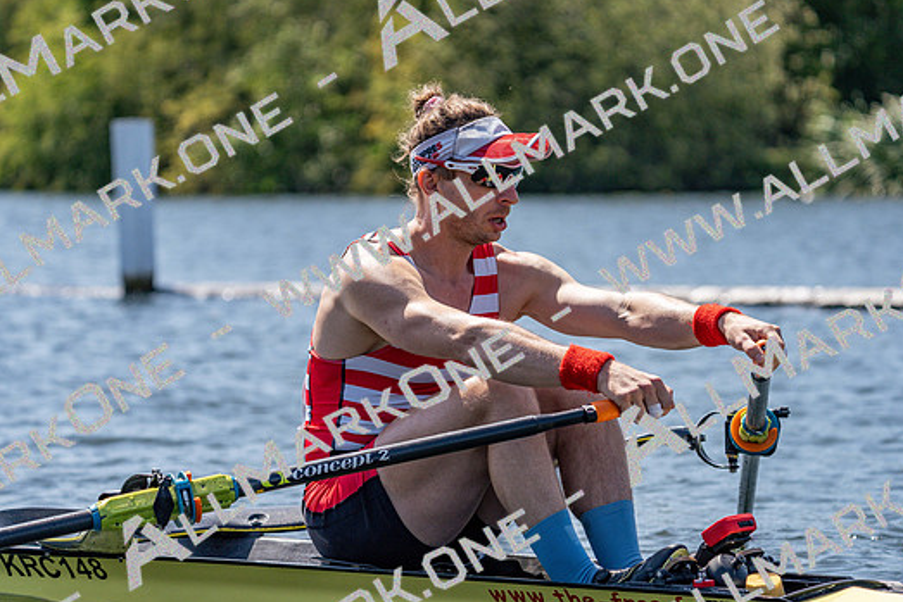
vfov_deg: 6.2
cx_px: 473
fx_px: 5570
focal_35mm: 222
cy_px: 323
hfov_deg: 9.3
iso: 320
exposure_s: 1/2000
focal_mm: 200
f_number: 5.6
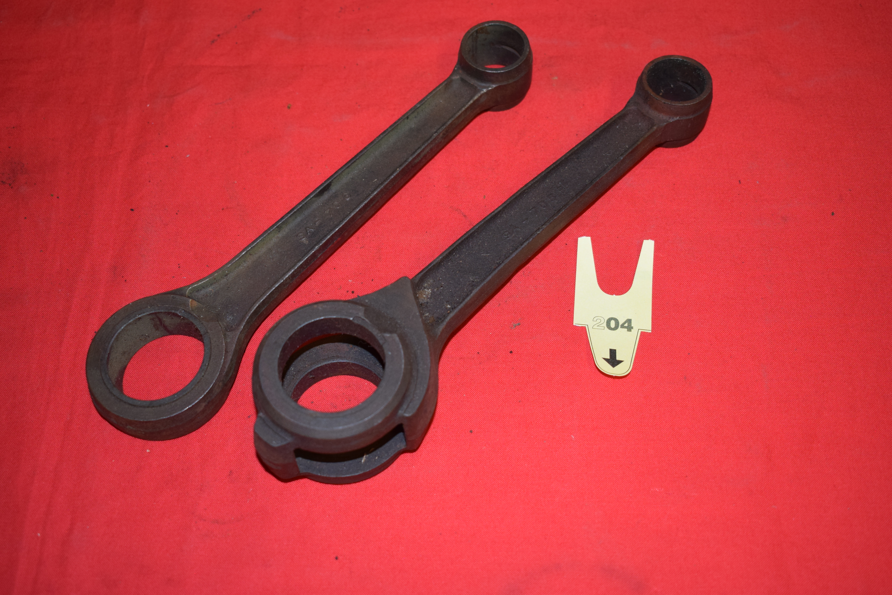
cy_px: 298
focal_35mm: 45
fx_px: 1115
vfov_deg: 29.9
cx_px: 446
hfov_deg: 43.6
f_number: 5
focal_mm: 30
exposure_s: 1/100
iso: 640
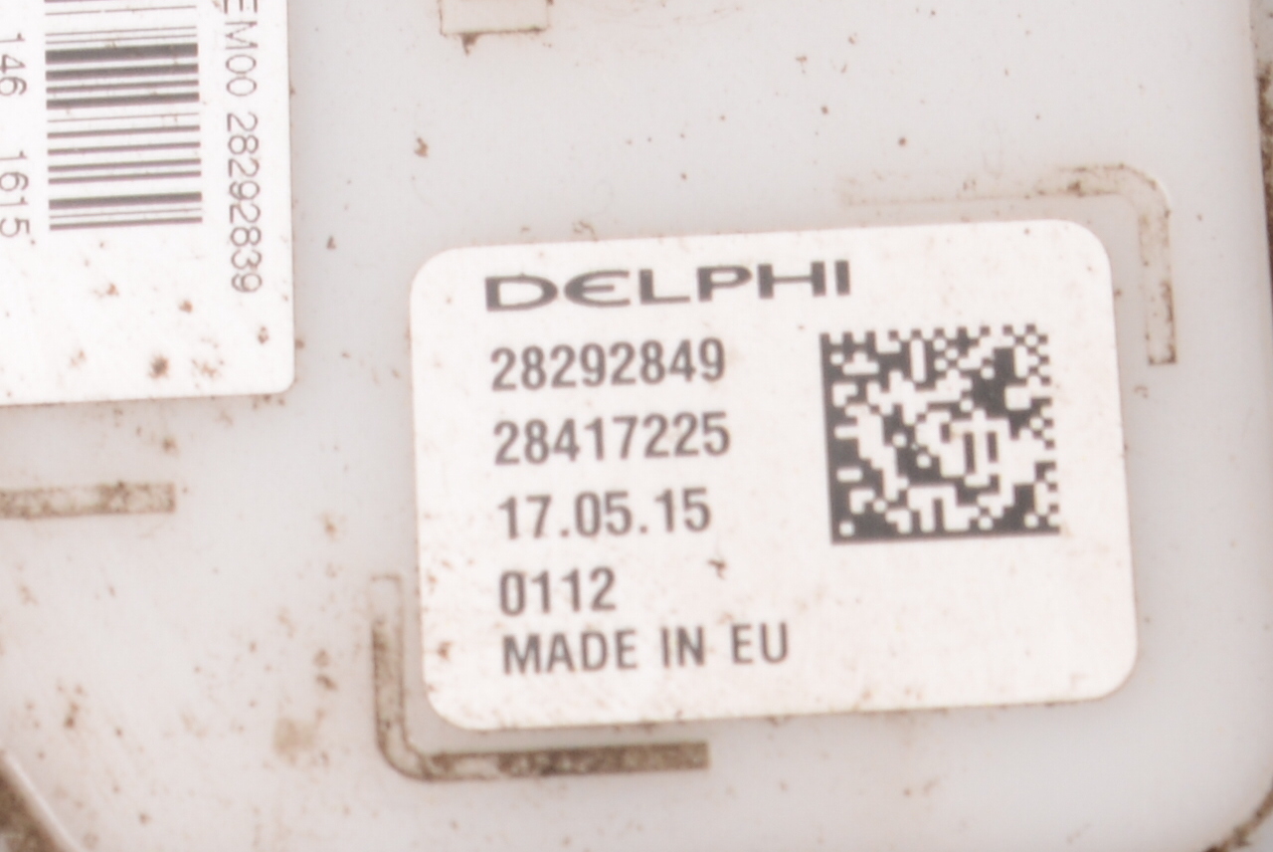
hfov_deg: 48.4
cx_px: 636
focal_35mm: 40
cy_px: 426
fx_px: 1416
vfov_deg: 33.5
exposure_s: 1/80
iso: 250
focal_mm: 40
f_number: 11
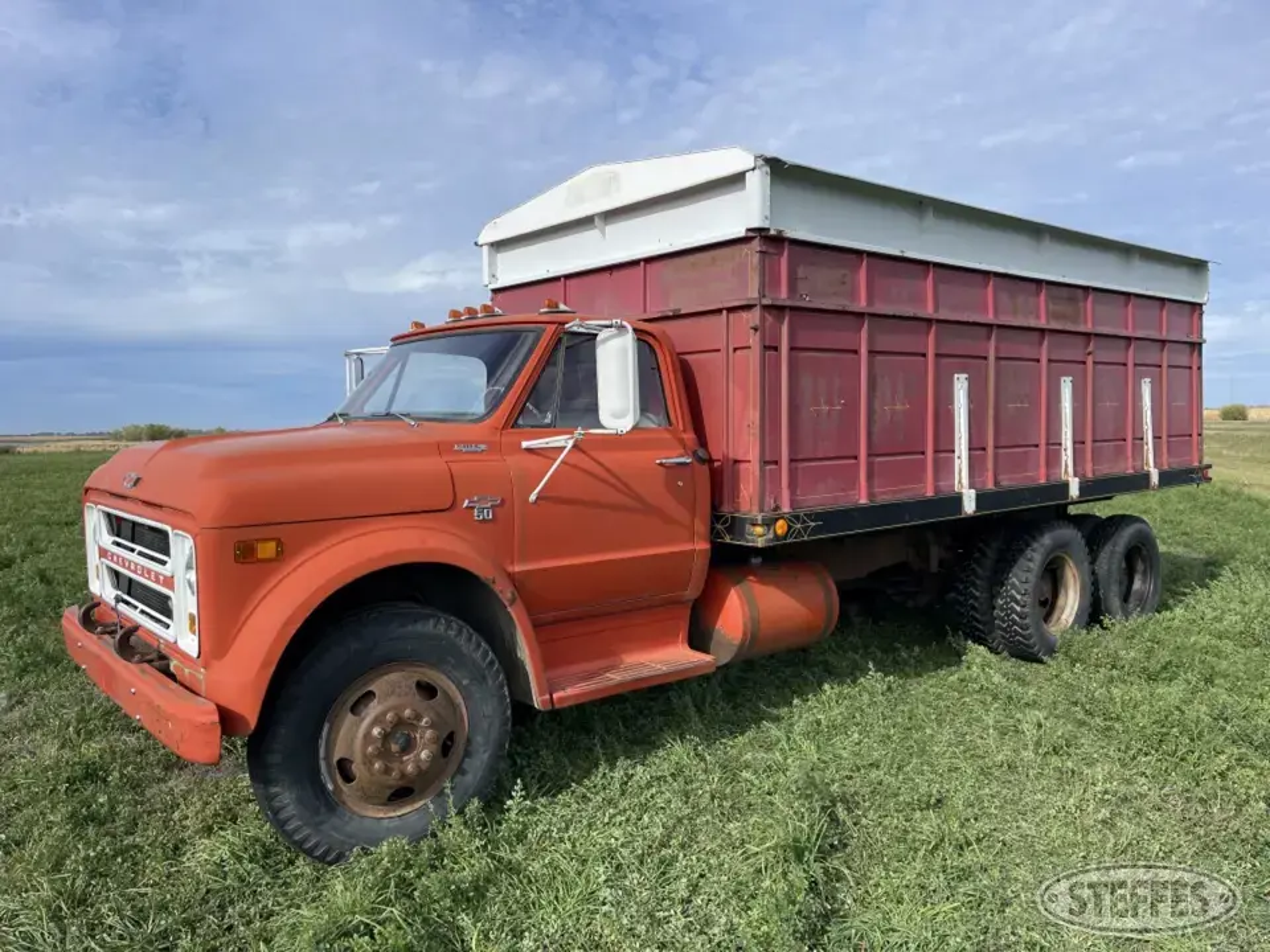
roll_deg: +2.4
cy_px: 476
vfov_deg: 53.1
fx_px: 954
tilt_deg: -2.7
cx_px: 635
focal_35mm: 26
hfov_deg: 67.3
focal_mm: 5.1
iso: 32
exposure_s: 1/3344
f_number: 1.6
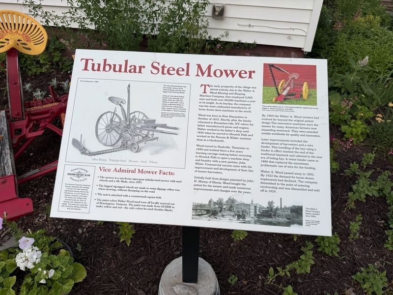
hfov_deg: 71.6
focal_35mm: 24
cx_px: 196
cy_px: 148
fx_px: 272
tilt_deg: -32.9
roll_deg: -2.4
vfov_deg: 56.8
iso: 100
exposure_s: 1/121
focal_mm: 6.76
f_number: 1.78
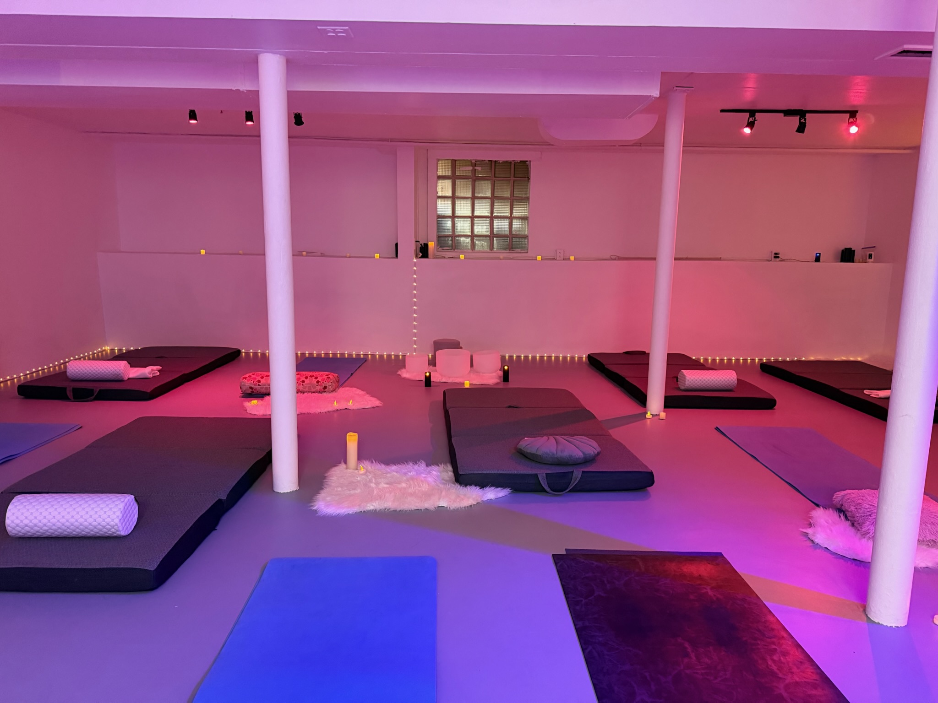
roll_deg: -0.6
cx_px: 469
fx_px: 650
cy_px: 352
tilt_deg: -9.1
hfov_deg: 71.6
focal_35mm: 24
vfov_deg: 56.8
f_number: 1.78
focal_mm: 6.76
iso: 800
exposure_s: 1/50
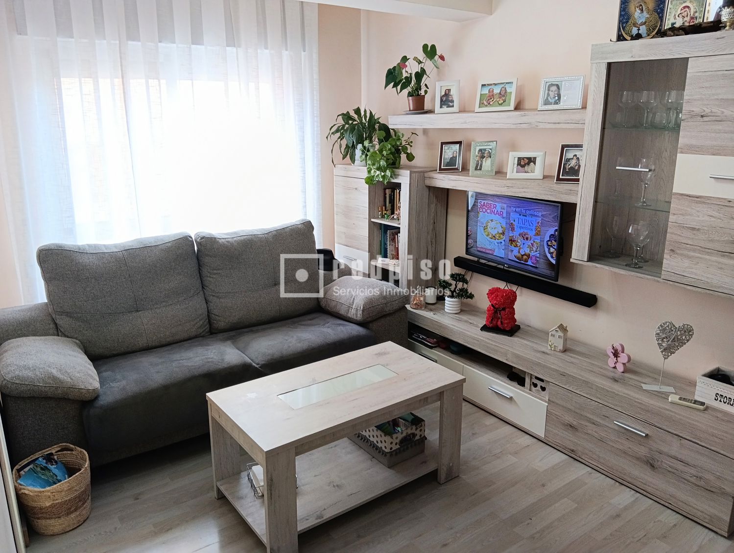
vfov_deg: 53.2
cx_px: 367
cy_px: 276
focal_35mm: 26
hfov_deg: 67.2
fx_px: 552
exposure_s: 1/50
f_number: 1.8
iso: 301
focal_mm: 3.96
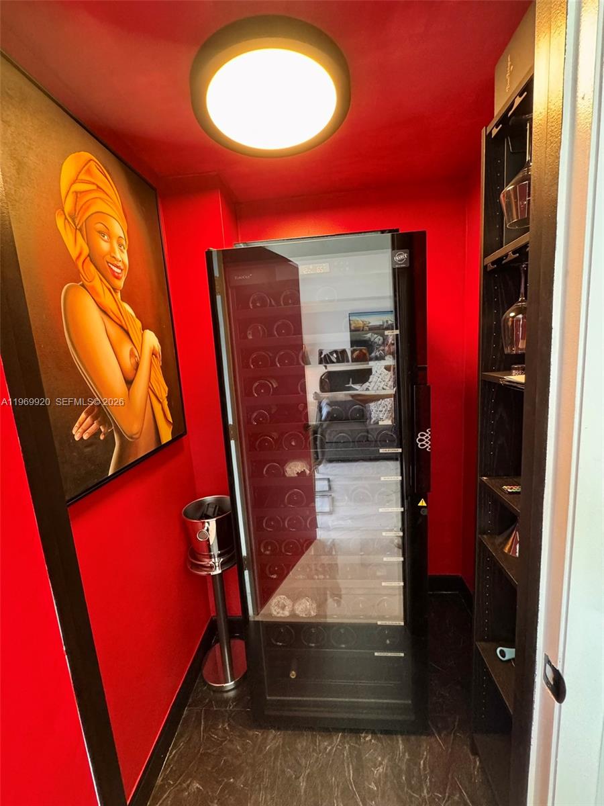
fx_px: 326
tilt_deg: -9.1
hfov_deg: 85.7
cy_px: 403
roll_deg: +4.9
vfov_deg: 102.1
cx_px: 302
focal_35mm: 14
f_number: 2.2
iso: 640
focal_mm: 2.22
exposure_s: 1/60
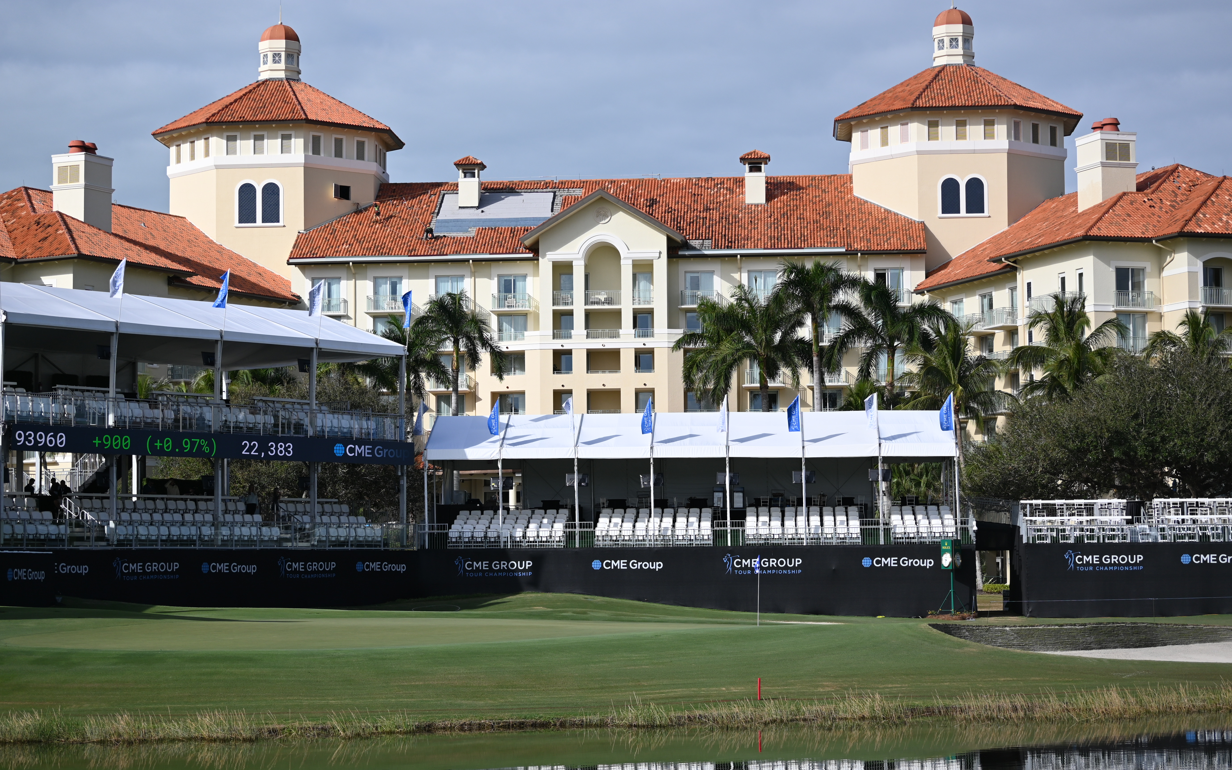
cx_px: 617
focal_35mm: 77
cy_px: 365
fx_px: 2585
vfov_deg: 16.9
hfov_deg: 26.8
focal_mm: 50
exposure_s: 1/1250
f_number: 4.5
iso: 100
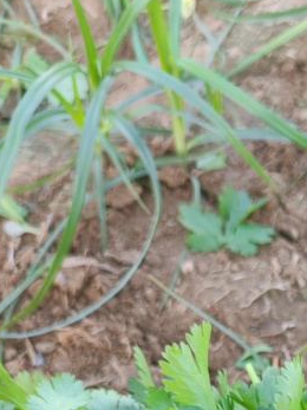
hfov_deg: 16.7
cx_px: 403
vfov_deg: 20.7
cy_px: 580
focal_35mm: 83
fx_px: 982
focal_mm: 5.52
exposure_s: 1/100
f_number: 1.95
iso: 100
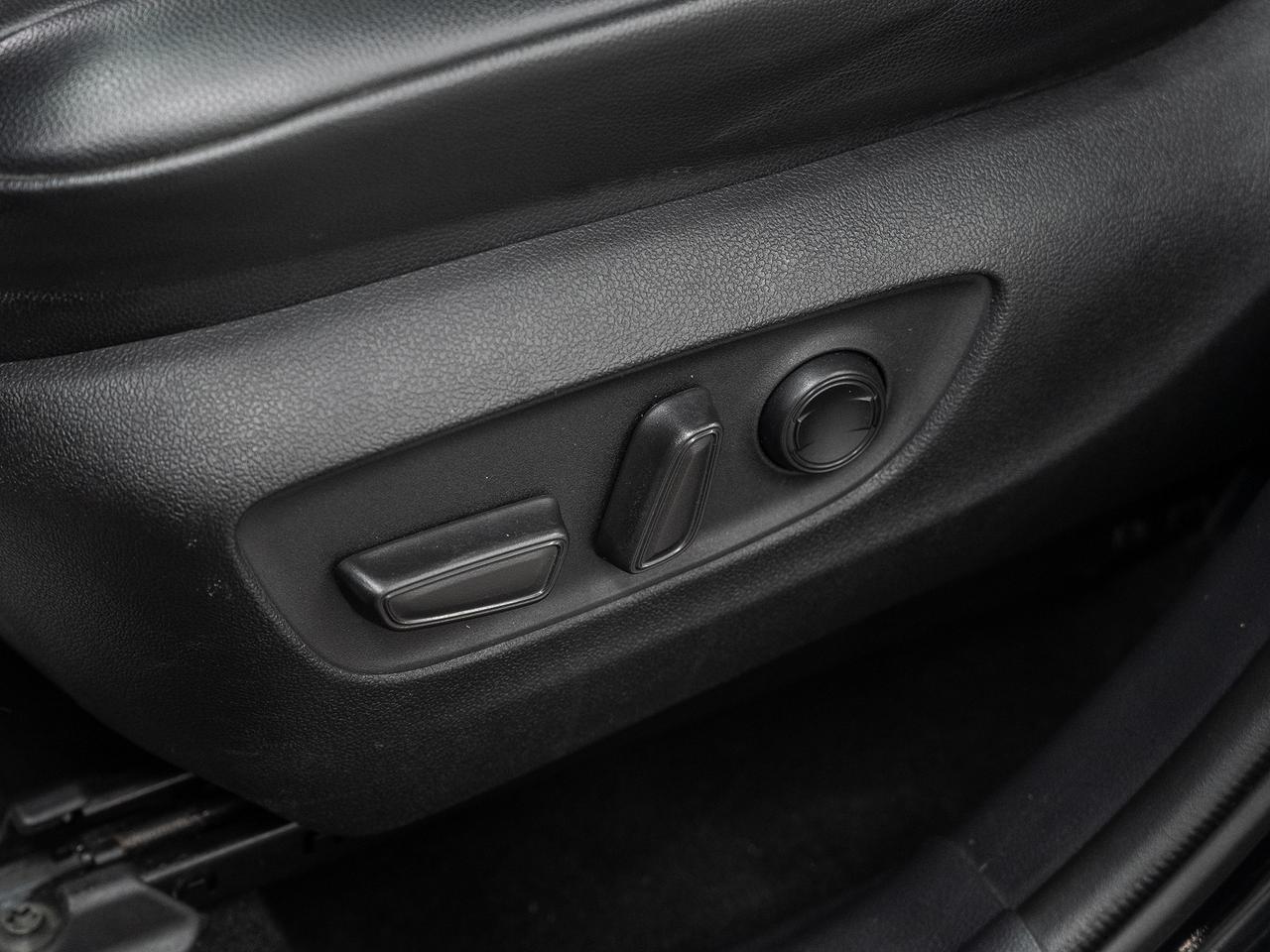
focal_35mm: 94
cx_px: 639
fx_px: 3449
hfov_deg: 20.9
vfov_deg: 15.7
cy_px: 399
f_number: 4
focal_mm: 70
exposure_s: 1/40
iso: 800
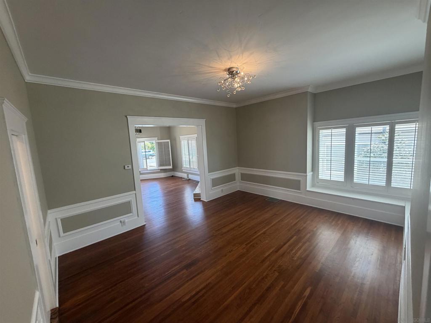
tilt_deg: -6.7
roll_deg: +2.8
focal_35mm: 14
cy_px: 162
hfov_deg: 102.1
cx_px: 216
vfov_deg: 85.7
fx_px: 174
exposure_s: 1/120
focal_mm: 2.22
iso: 250
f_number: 2.2
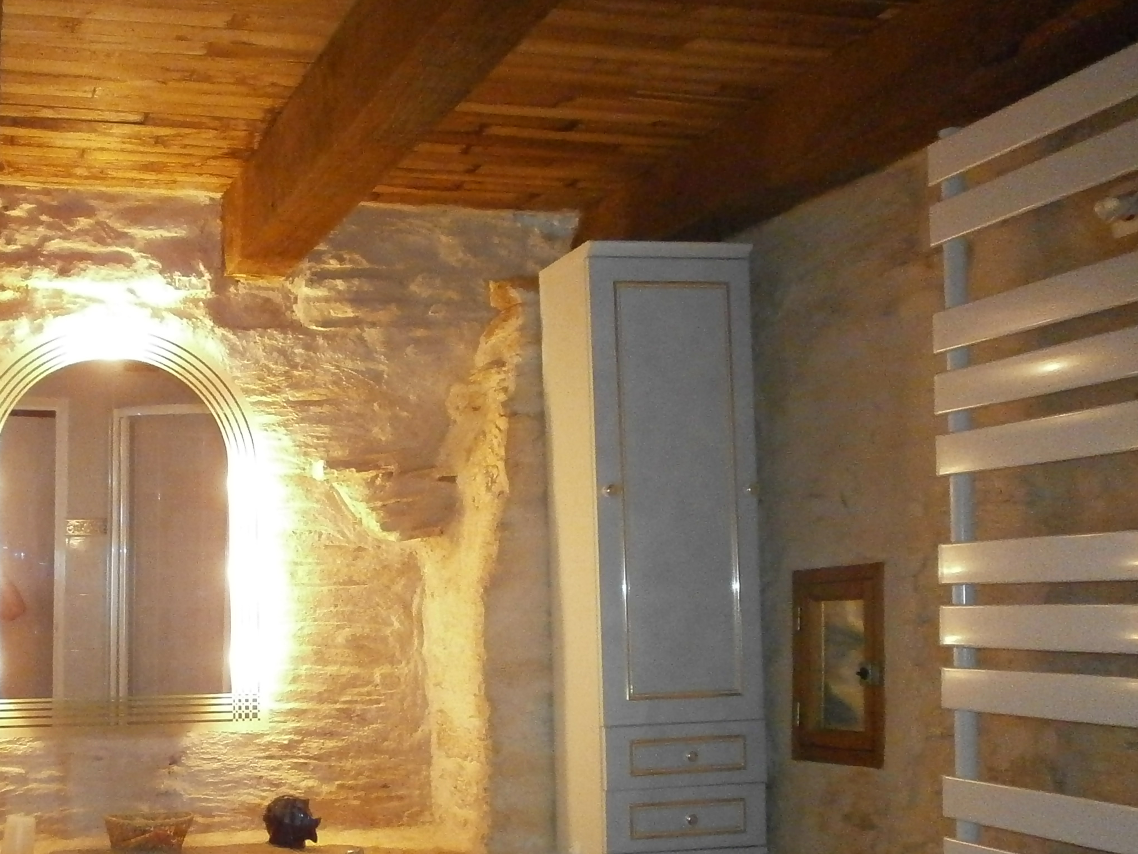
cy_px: 587
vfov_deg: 33.2
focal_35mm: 43
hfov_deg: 42.1
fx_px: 1414
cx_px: 245
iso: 800
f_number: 2.9
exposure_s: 1/60
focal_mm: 4.8
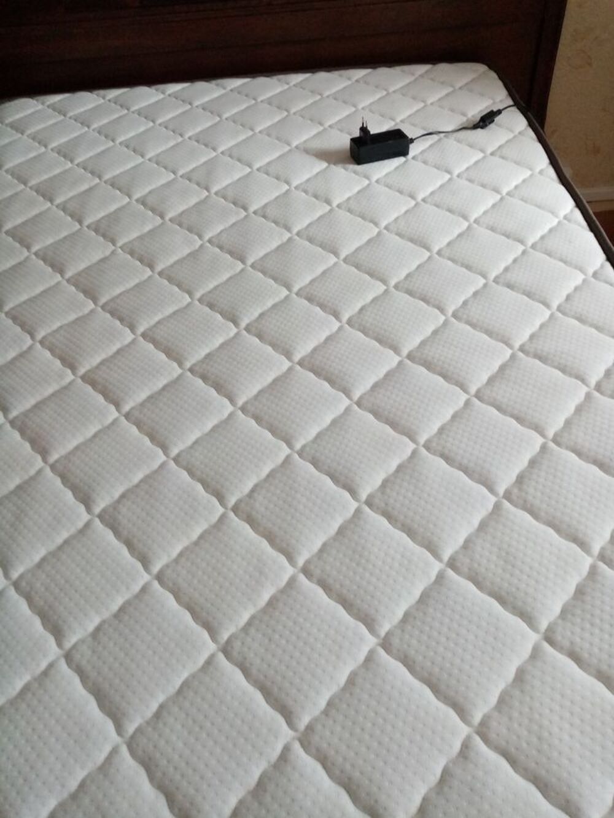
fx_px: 615
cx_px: 307
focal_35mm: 26
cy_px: 409
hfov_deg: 53.1
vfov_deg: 67.3
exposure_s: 1/33.3
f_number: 1.8
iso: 409
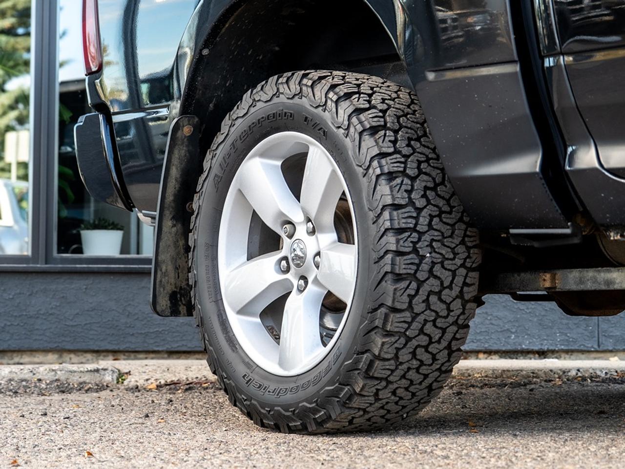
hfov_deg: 22.5
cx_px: 295
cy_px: 148
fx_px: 1574
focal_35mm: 87
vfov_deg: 16.9
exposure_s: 1/160
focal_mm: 54
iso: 400
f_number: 4
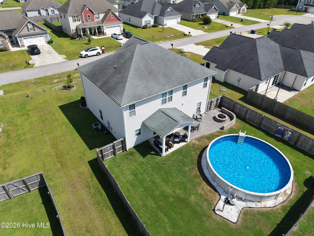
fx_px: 218
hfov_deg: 71.6
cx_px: 157
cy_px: 118
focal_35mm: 24
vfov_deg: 56.8
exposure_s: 1/4000
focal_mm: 8.67
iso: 150
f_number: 1.8
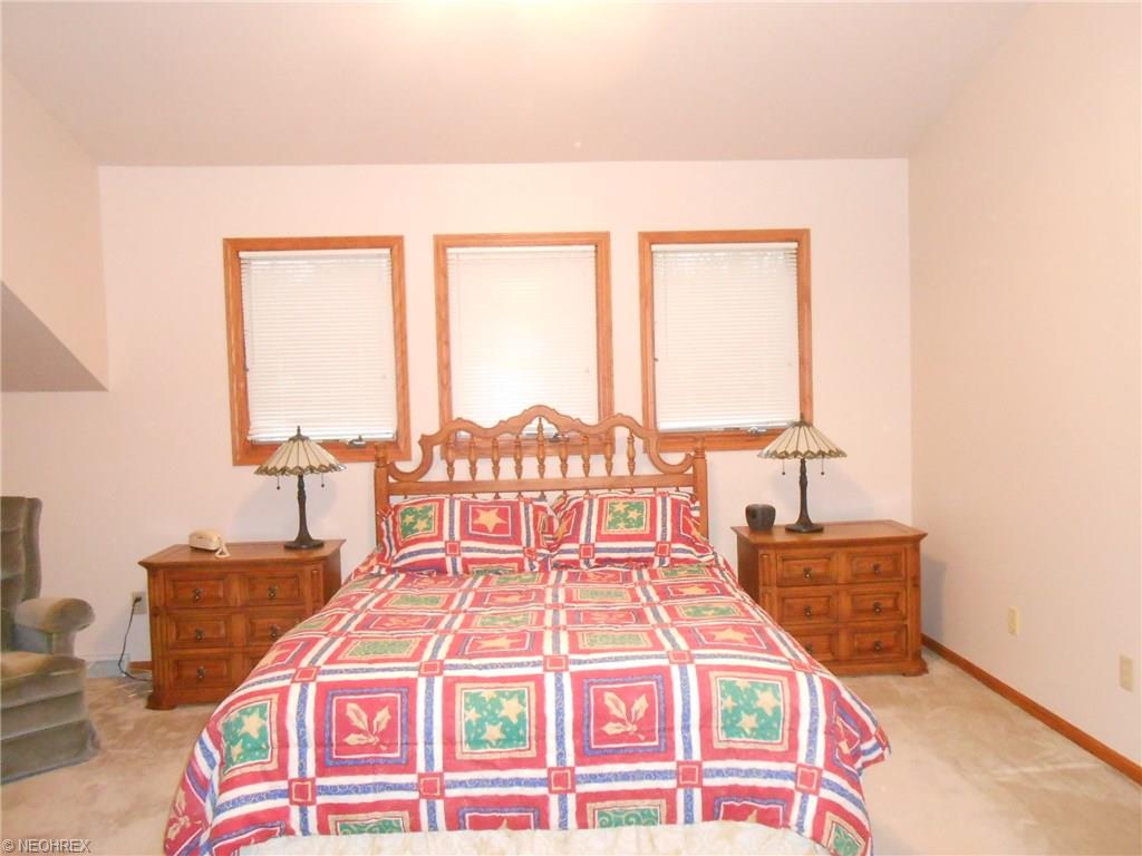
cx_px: 571
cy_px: 428
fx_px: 858
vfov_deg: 53.1
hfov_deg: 67.3
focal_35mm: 26
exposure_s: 1/25
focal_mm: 4.6
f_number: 3.5
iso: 1000
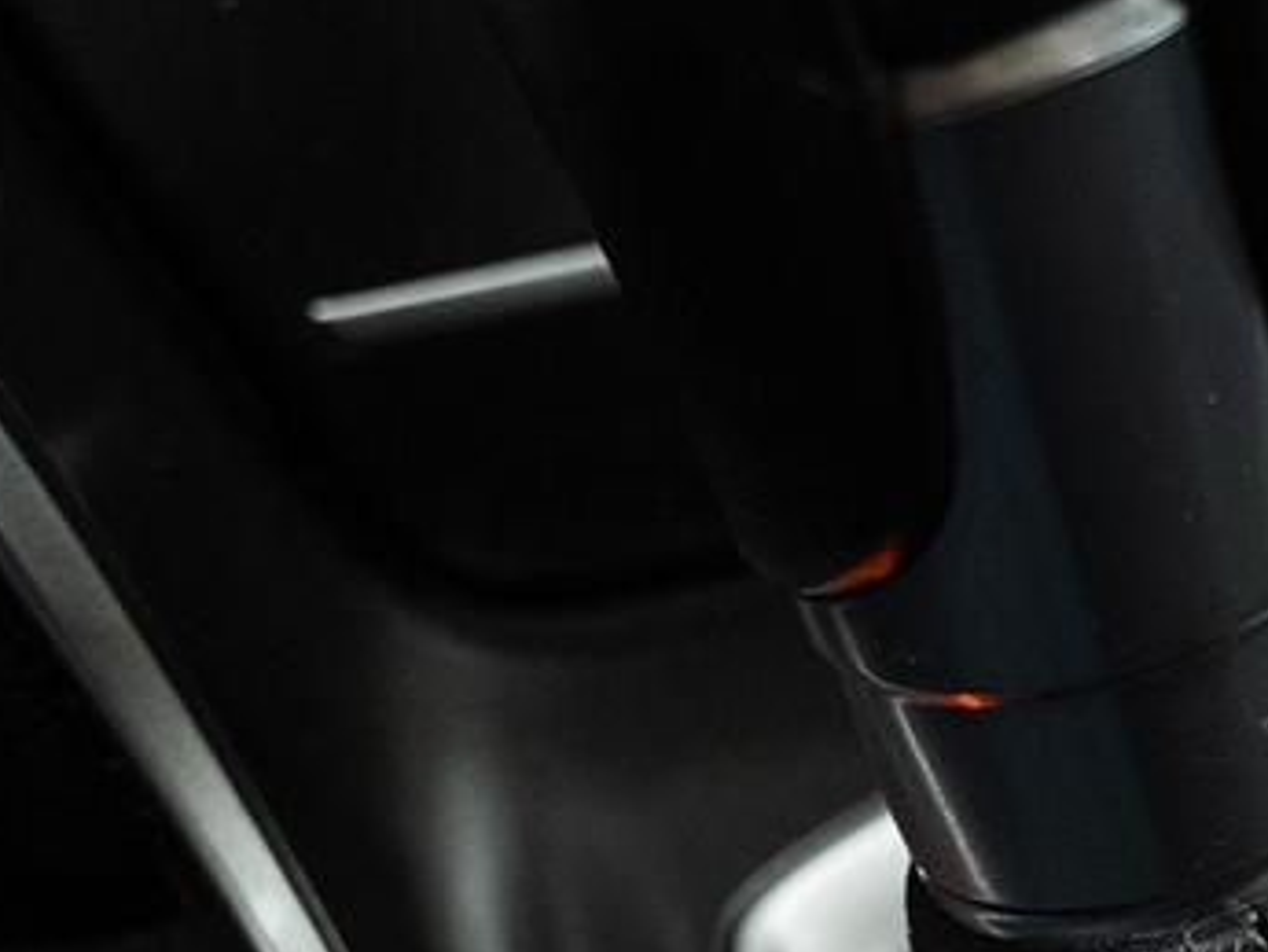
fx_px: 4251
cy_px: 1049
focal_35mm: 116
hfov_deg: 16.3
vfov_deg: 12.6
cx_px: 1479
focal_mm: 24
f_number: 3.5
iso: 800
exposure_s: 1/40
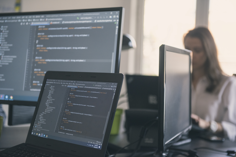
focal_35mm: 70
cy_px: 78
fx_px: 459
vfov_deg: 19.5
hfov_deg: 28.8
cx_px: 118
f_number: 2.8
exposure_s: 1/250
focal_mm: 70
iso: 1250
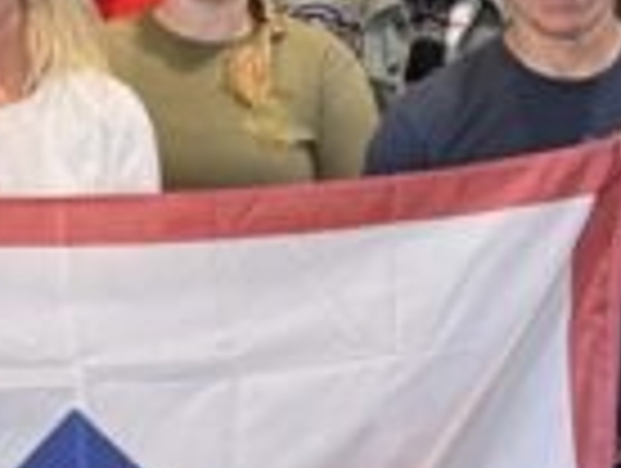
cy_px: -184
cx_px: -144
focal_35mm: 178
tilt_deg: -1.1
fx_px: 3199
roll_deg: -0.5
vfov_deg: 8.2
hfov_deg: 10.9
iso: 125
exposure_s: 1/60
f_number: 1.78
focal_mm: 6.76
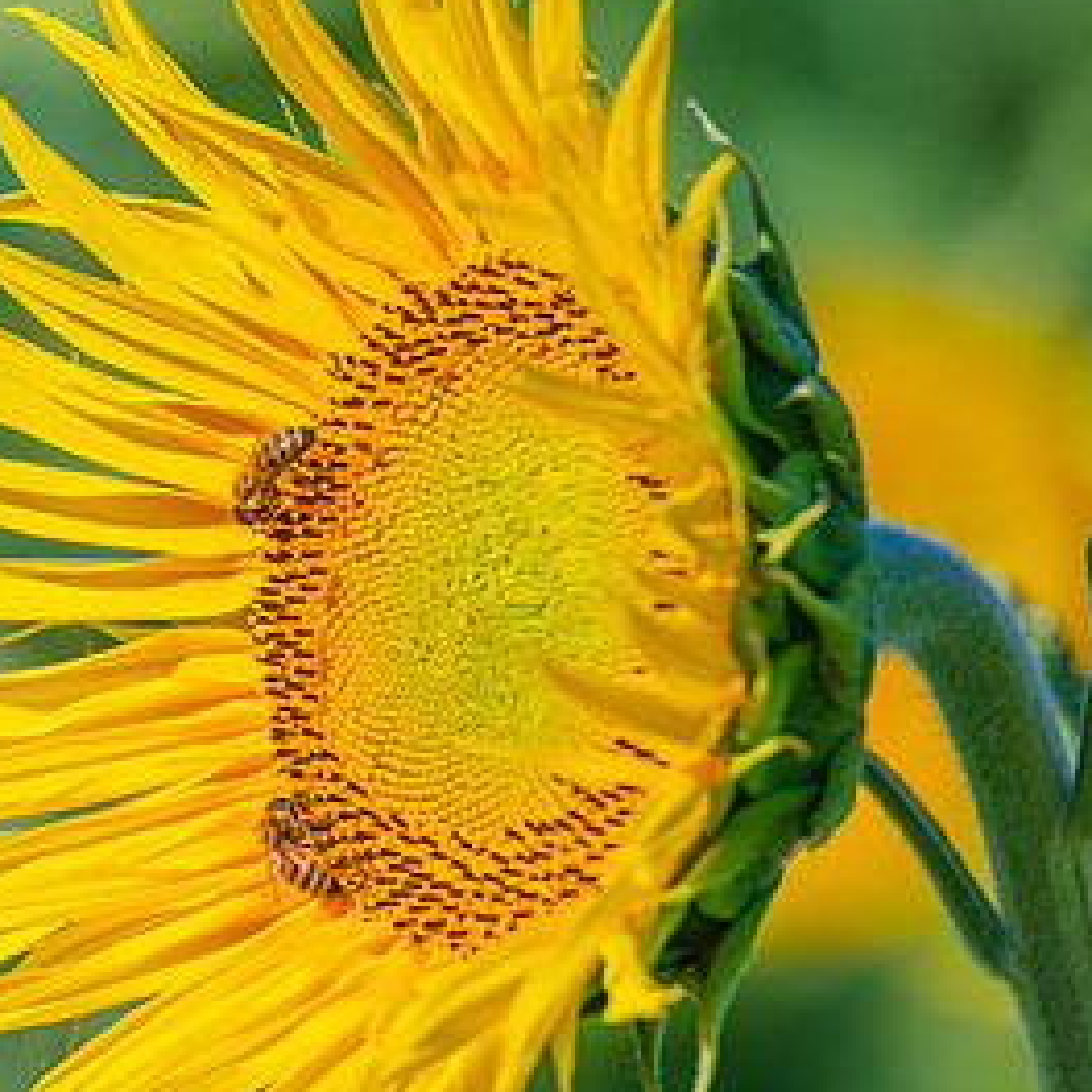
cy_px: 544
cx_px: 318
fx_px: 39937
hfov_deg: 1.6
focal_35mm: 1119
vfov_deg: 1.6
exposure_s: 1/5000
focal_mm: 600
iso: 800
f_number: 6.3
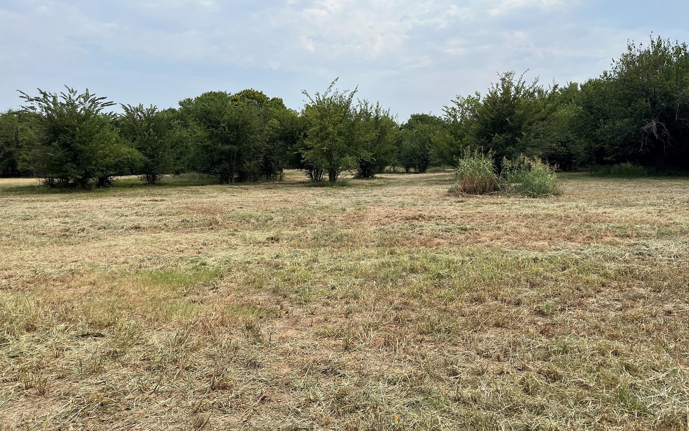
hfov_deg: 66.5
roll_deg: +0.2
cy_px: 186
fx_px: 526
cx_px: 341
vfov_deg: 44.4
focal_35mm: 28
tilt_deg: -5.0
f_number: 1.6
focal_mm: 5.1
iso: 50
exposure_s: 1/4149
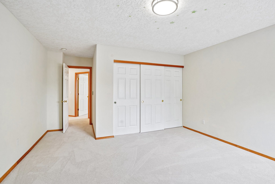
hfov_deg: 96.7
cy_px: 92
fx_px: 122
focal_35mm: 16
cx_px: 138
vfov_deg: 73.7
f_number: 8
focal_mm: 16
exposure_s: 1/30
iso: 400
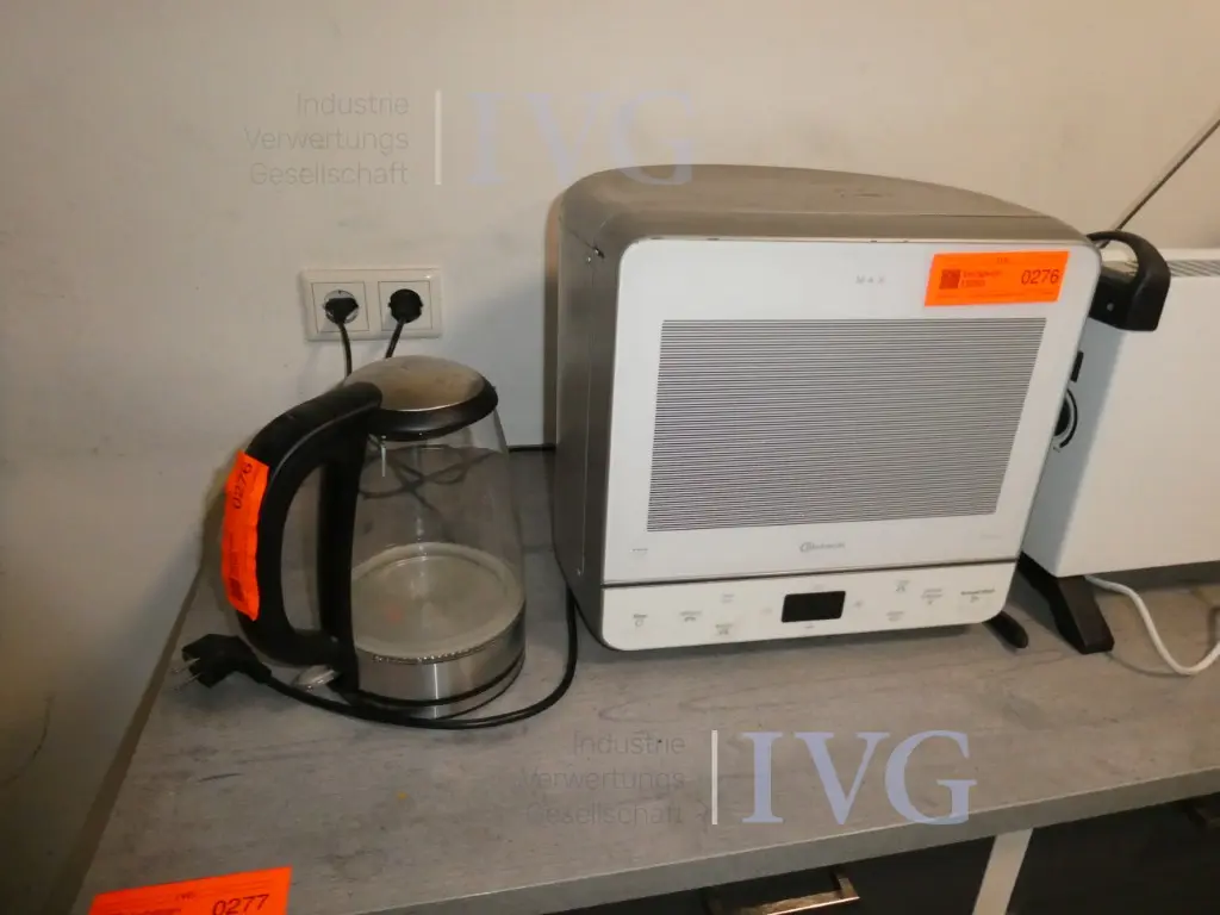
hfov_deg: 71.6
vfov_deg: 56.8
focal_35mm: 24
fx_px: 846
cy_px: 458
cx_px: 610
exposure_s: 1/125
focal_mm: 4.3
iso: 800
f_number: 3.3
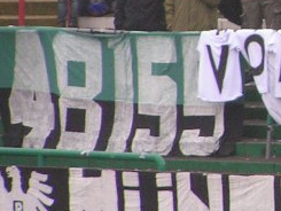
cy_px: 1
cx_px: 451
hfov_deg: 2.0
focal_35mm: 971
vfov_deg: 1.5
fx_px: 7886
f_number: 3.5
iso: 125
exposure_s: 1/320
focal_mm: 45.4
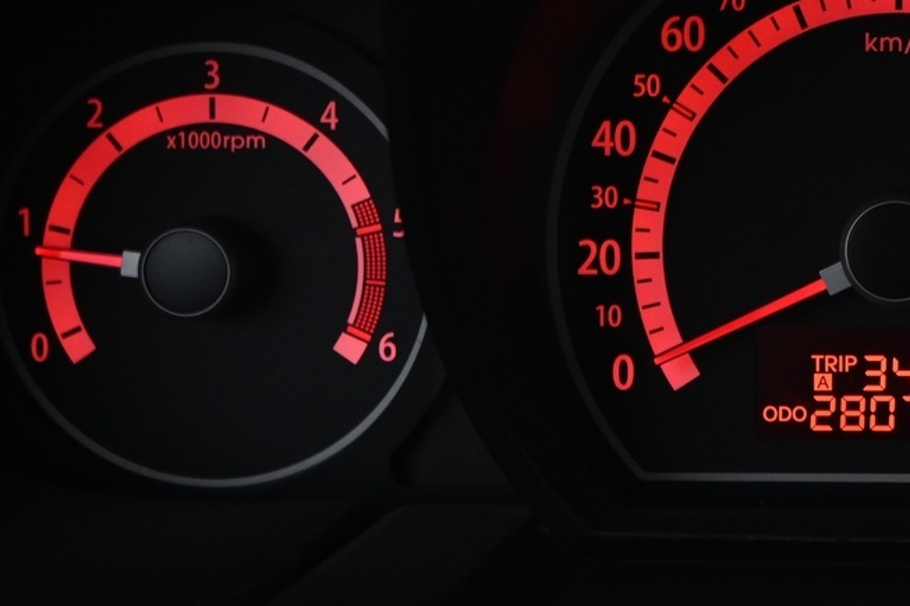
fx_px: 1835
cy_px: 188
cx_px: 924
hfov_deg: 26.3
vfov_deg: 18.7
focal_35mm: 73
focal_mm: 19.5
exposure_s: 1/13
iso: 1000
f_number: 3.8
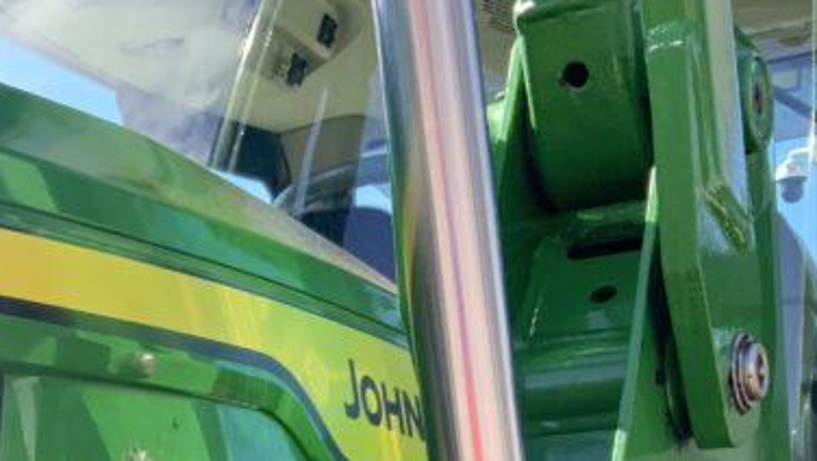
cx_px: -163
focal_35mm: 86
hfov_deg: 22.7
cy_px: 692
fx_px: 1864
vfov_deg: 13.3
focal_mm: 3
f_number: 1.8
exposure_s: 1/208
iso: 16
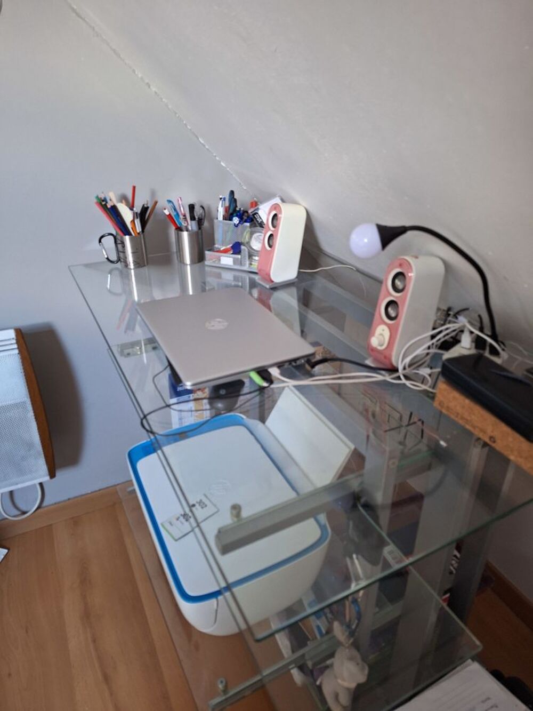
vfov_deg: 73.9
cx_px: 266
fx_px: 472
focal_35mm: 23
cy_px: 356
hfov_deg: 58.9
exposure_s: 1/25
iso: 320
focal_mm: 5.54
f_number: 1.8
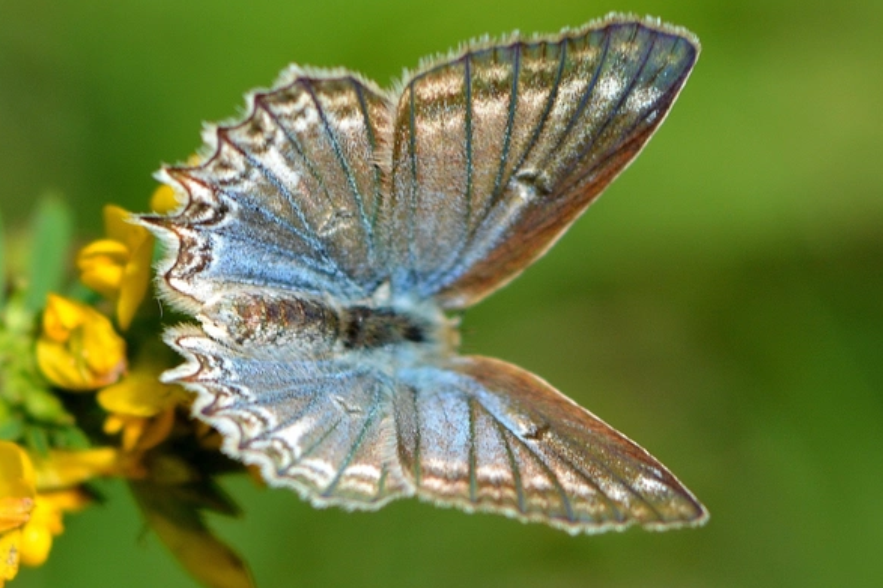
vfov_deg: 10.2
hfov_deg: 15.3
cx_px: 471
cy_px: 290
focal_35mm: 134
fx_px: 3286
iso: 200
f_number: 5.6
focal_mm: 82
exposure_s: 1/640
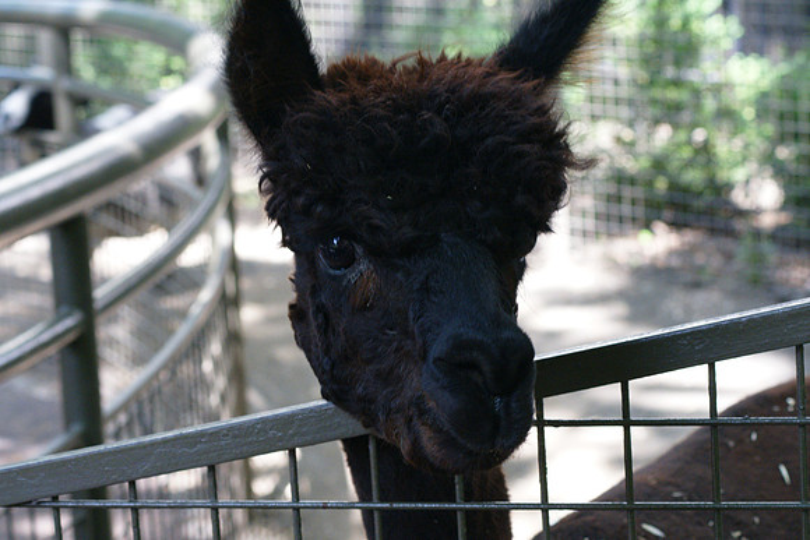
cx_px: 405
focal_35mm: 112
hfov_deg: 18.2
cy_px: 270
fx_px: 2532
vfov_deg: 12.2
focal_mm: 75
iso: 1600
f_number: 8
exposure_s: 1/80
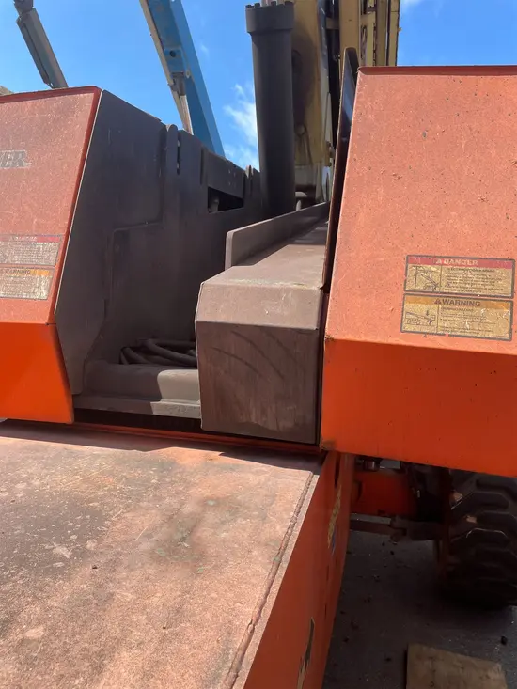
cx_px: 258
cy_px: 344
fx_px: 518
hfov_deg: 53.1
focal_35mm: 26
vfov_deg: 67.3
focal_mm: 4.2
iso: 32
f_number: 1.6
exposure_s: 1/1366
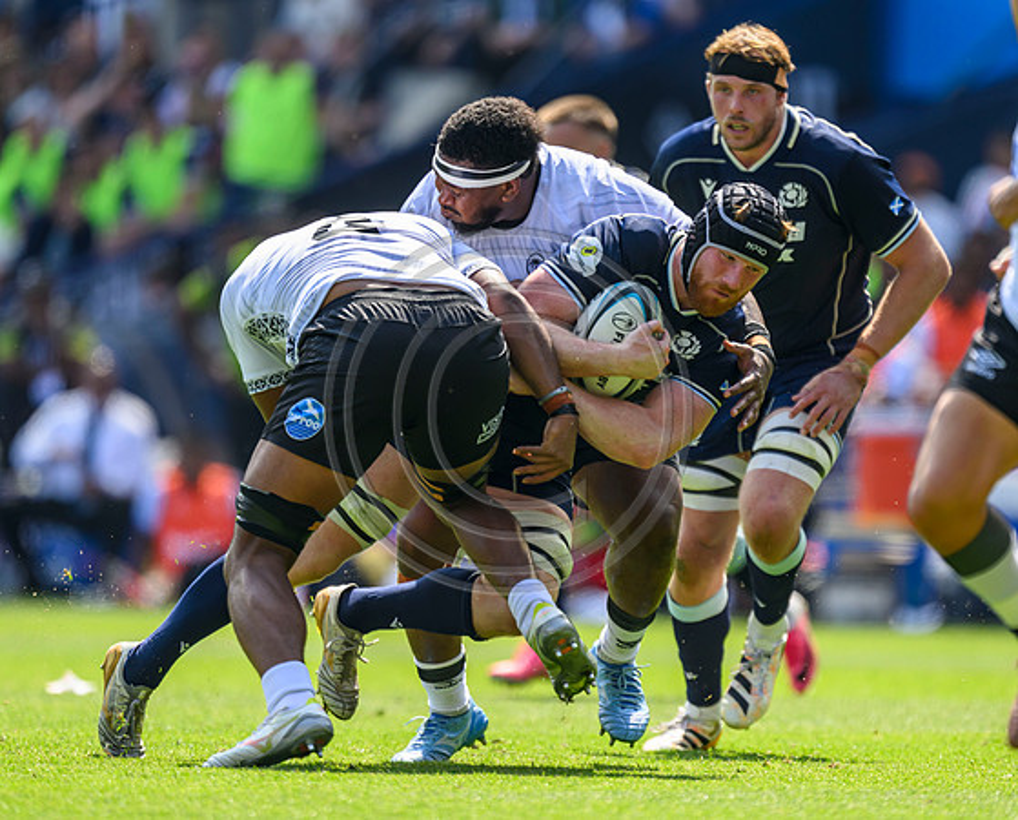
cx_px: 512
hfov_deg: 3.0
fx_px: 19407
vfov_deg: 2.4
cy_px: 416
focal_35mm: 643
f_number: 4
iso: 500
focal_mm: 560
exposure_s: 1/2000
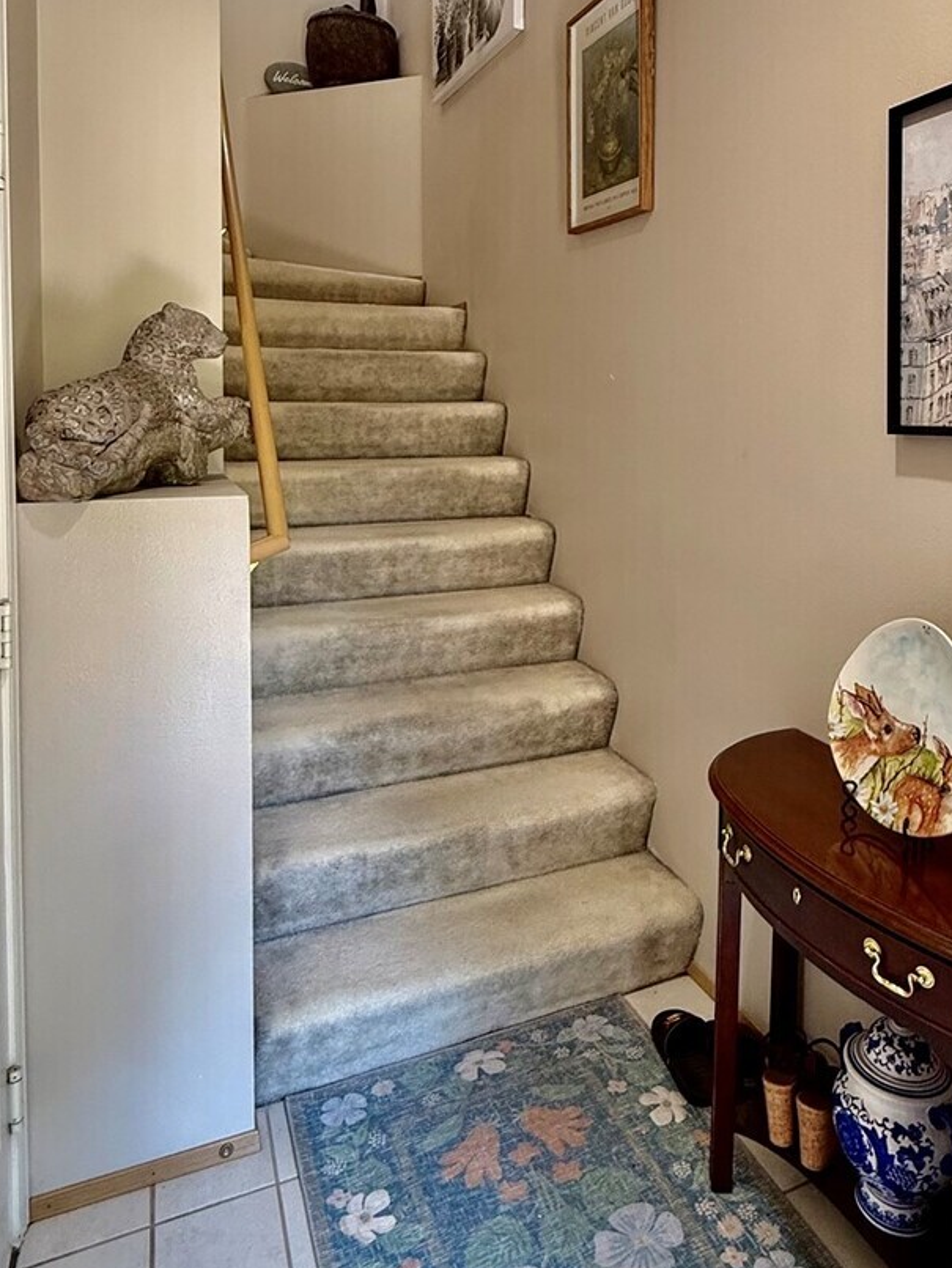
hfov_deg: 54.4
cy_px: 448
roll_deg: +0.1
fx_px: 916
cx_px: 587
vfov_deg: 67.9
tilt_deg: -1.8
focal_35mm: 25
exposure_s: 1/60
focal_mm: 2.22
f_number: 2.2
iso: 200
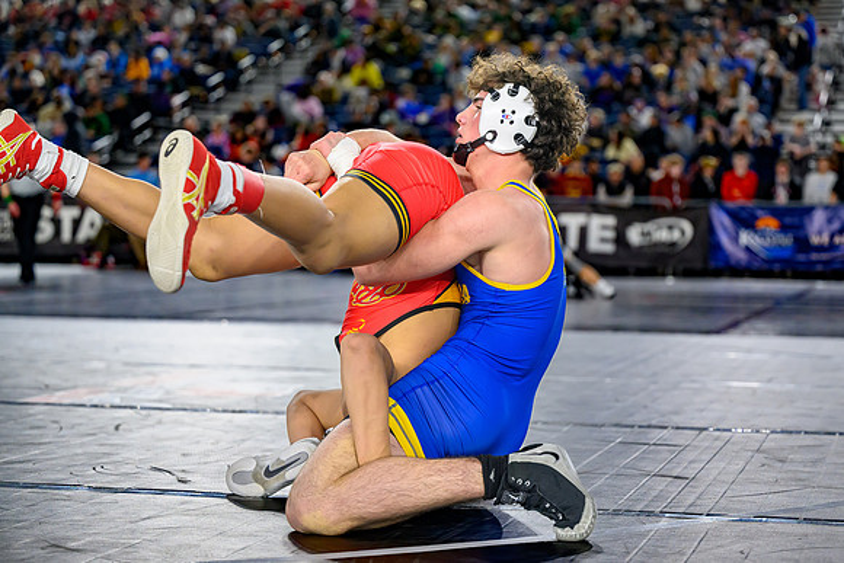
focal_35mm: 80
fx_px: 1882
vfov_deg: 17.0
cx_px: 482
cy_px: 268
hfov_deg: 25.3
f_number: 2.8
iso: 2000
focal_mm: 70
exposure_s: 1/1000
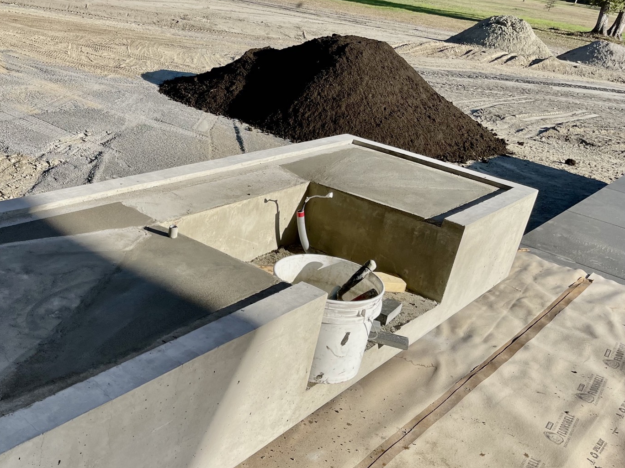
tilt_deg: -23.4
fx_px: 686
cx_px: 174
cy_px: 235
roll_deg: -7.4
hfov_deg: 47.5
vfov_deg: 37.7
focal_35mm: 38
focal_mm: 5.1
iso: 32
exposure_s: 1/3003
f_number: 1.6
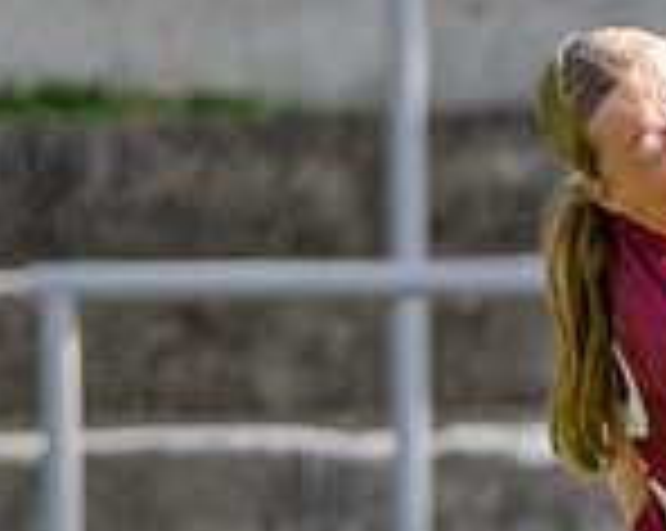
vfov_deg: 0.6
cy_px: 898
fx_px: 53307
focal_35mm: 2708
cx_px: 1905
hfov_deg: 0.7
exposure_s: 1/3200
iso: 200
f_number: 2.8
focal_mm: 300
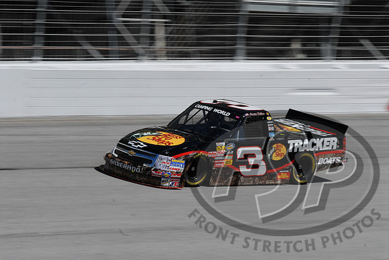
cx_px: 194
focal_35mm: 202
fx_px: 2190
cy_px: 130
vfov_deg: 6.8
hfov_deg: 10.1
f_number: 18
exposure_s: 1/320
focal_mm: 135
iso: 320
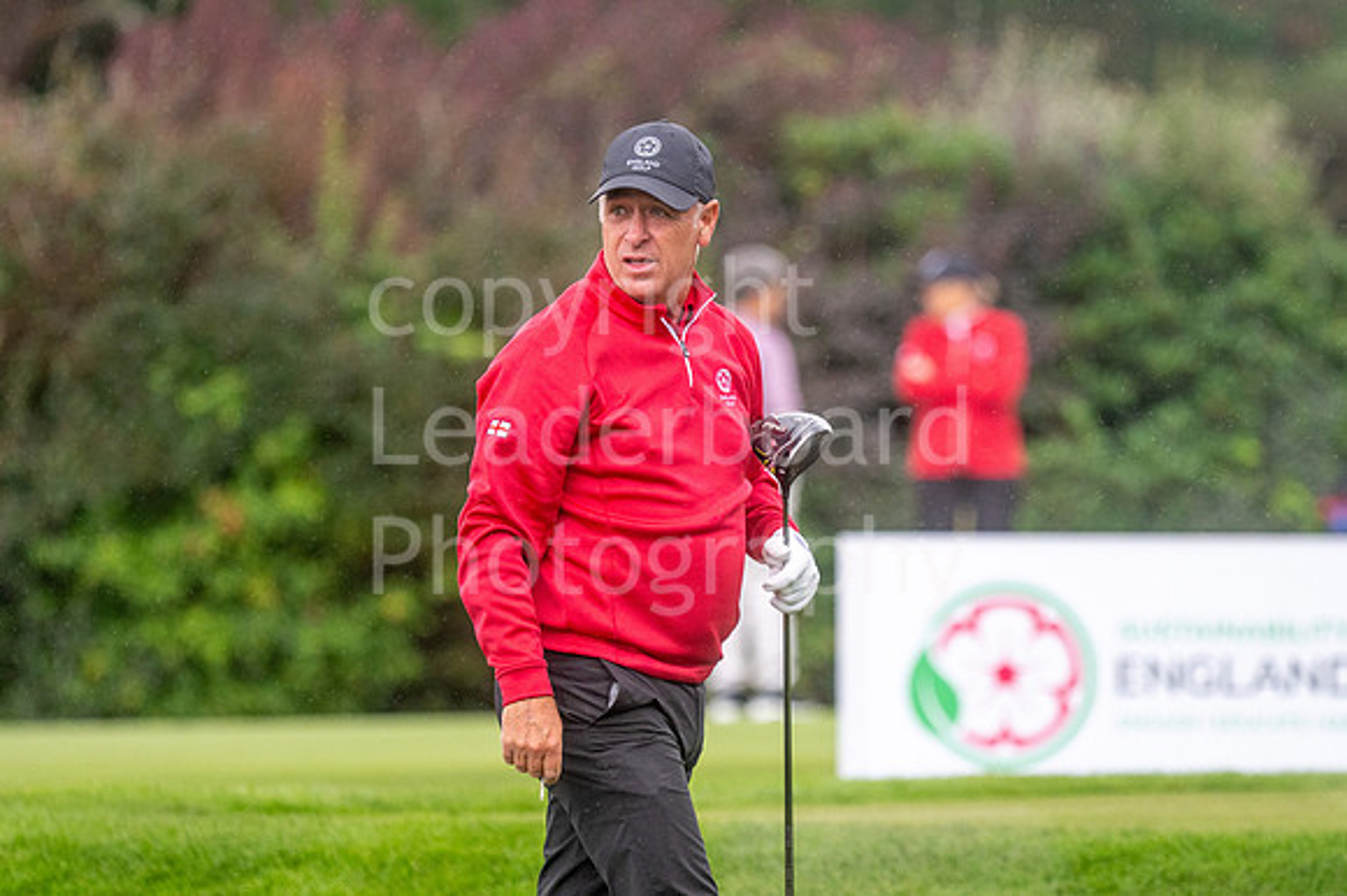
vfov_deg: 3.1
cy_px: 448
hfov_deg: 4.6
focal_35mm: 450
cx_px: 674
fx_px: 16827
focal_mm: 300
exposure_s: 1/1250
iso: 640
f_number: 4.5
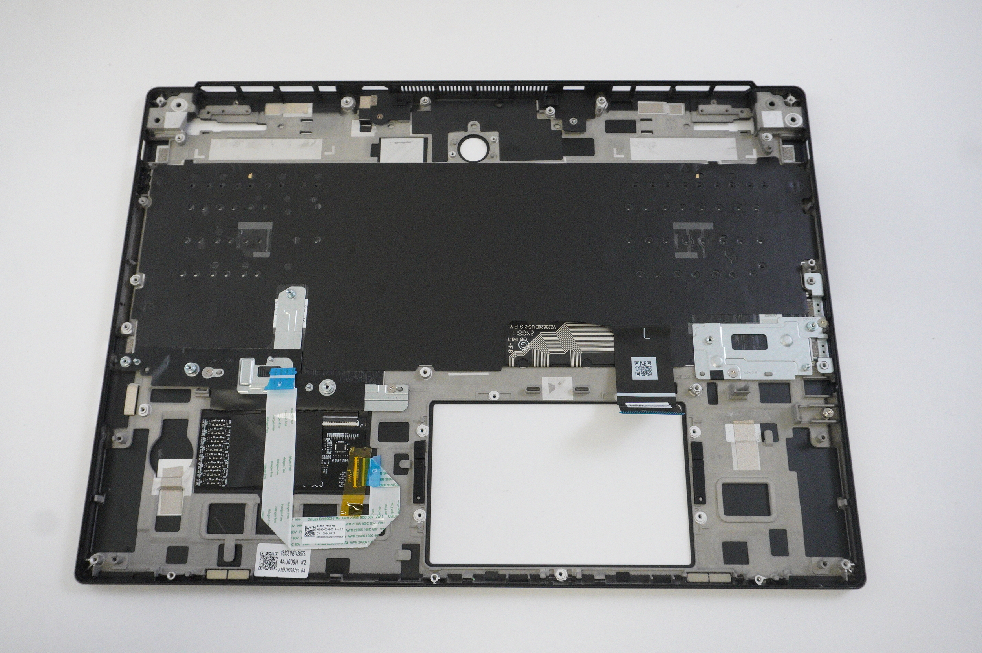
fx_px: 818
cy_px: 326
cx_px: 491
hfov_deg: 62.0
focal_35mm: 30
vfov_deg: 43.5
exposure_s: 1/160
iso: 3200
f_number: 6.3
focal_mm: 20
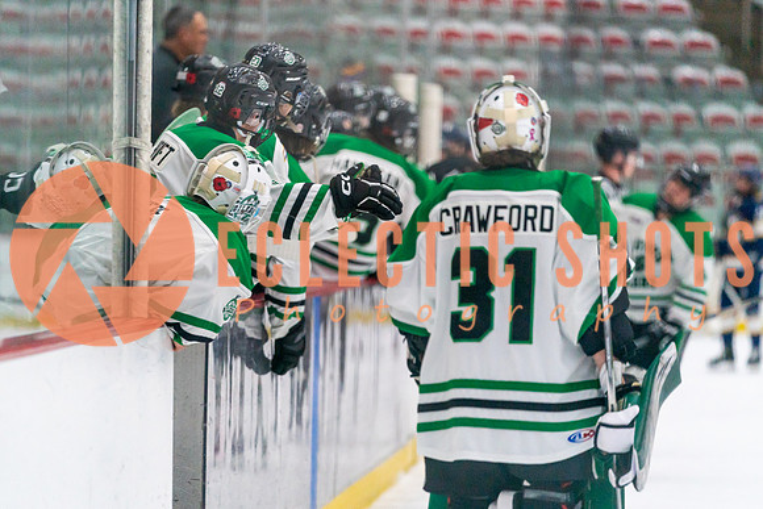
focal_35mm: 217
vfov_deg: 6.3
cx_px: 349
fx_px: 4605
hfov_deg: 9.5
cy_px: 276
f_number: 2.8
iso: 3200
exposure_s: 1/1250
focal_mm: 200
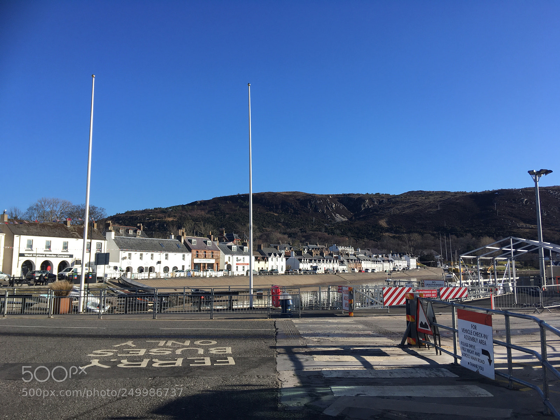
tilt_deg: +6.0
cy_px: 210
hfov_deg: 61.7
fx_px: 469
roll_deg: +0.4
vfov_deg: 48.2
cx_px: 280
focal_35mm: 29
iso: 25
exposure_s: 1/1148
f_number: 2.2
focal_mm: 4.15
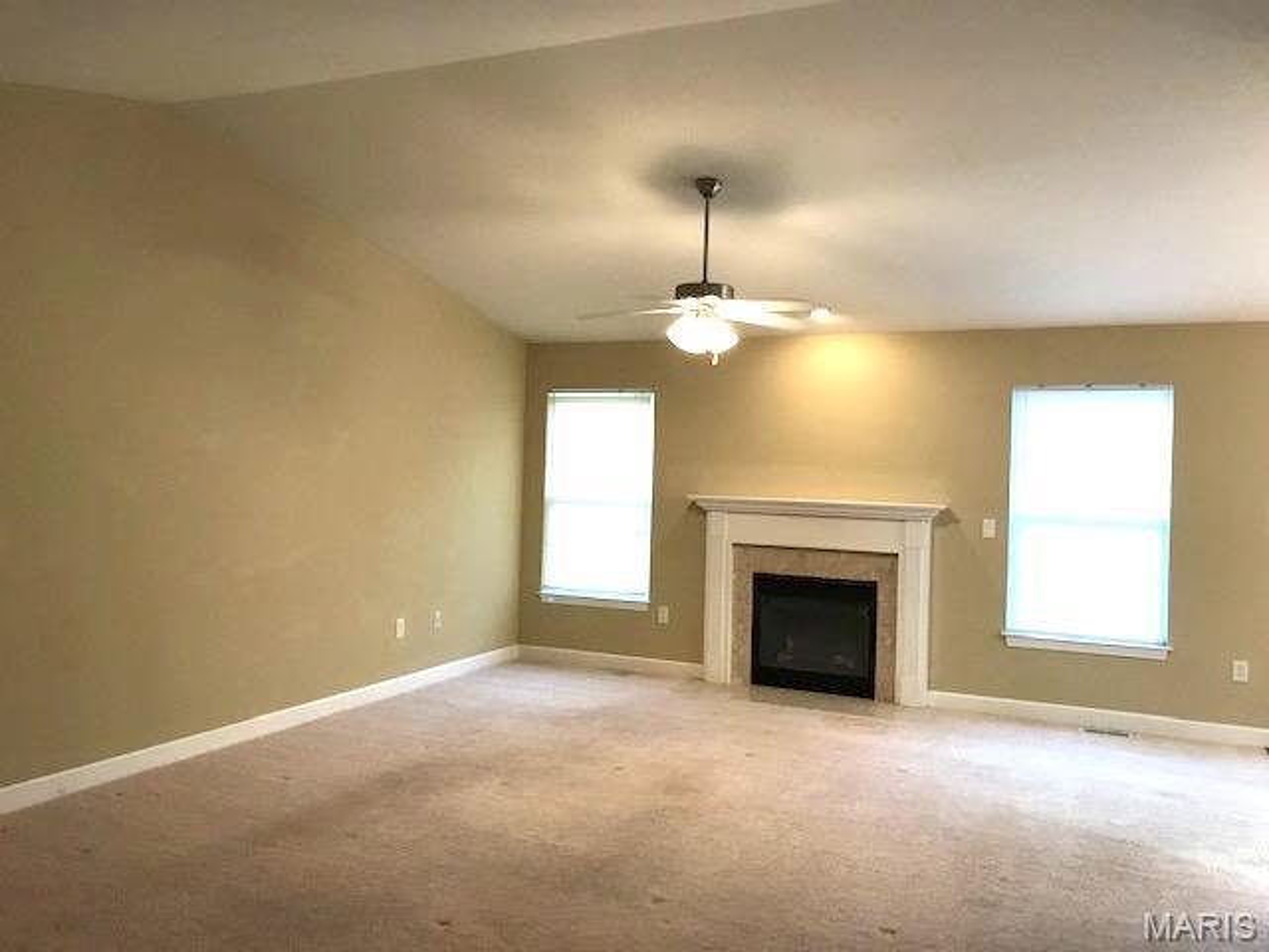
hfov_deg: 63.4
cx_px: 634
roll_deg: -1.5
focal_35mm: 28
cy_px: 476
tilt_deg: +0.2
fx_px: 1026
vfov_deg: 49.7
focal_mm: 3.99
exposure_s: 1/24
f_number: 1.8
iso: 40
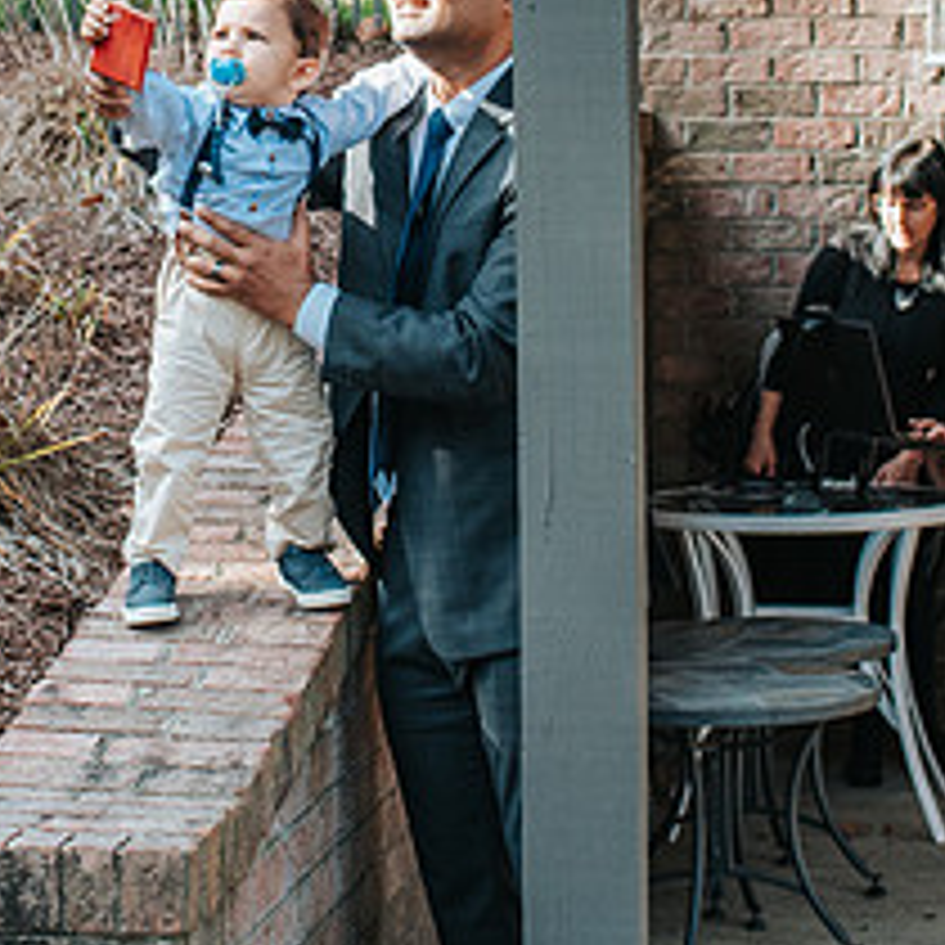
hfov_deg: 15.4
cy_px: 143
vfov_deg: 15.3
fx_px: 3490
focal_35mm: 113
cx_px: 247
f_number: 3.5
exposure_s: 1/1250
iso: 1000
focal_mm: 35
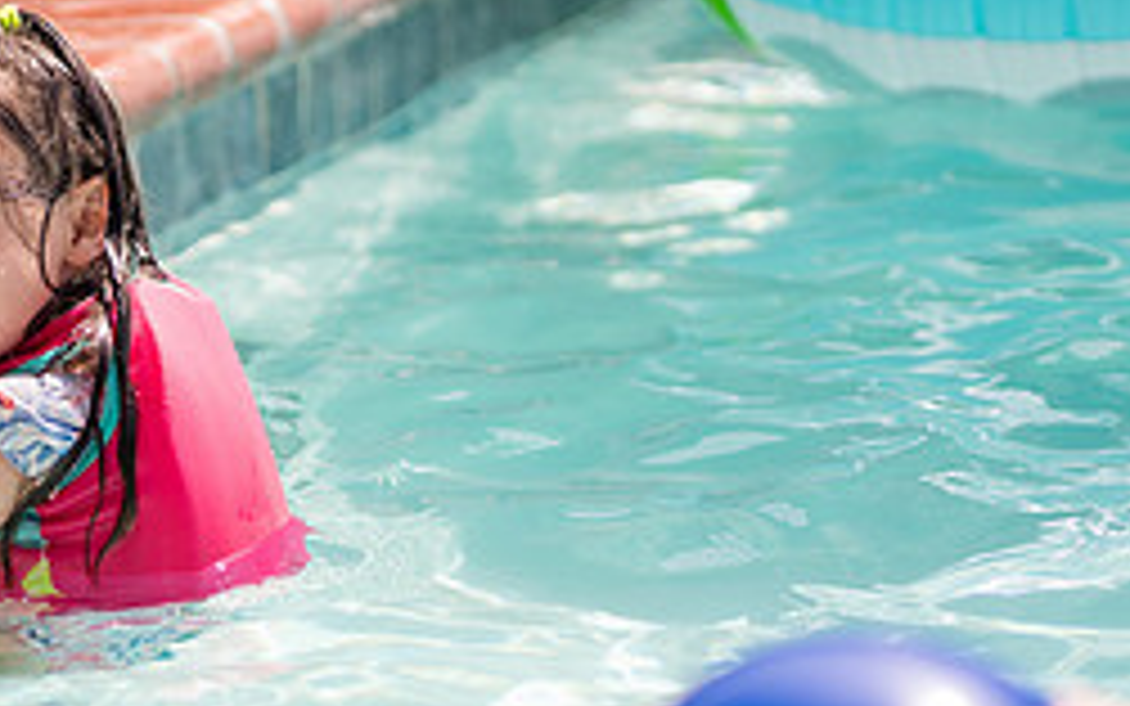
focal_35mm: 200
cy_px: 573
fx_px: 6161
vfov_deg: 6.6
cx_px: -9
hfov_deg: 10.4
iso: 200
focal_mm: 85
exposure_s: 1/4000
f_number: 2.2
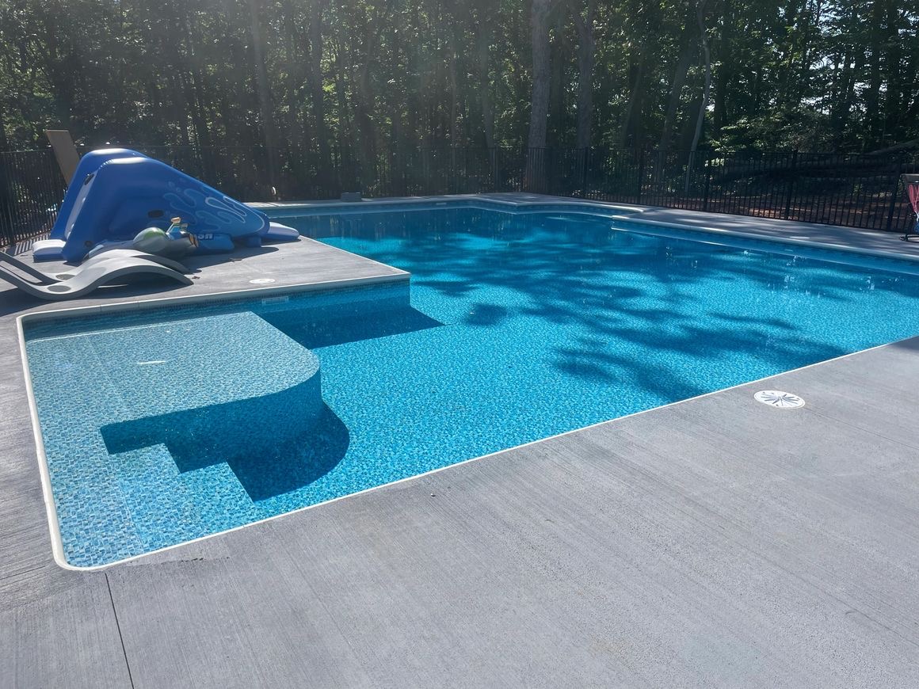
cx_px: 460
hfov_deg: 67.3
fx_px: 690
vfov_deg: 53.1
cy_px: 344
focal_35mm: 26
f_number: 1.6
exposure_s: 1/3300
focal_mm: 4.2
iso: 32
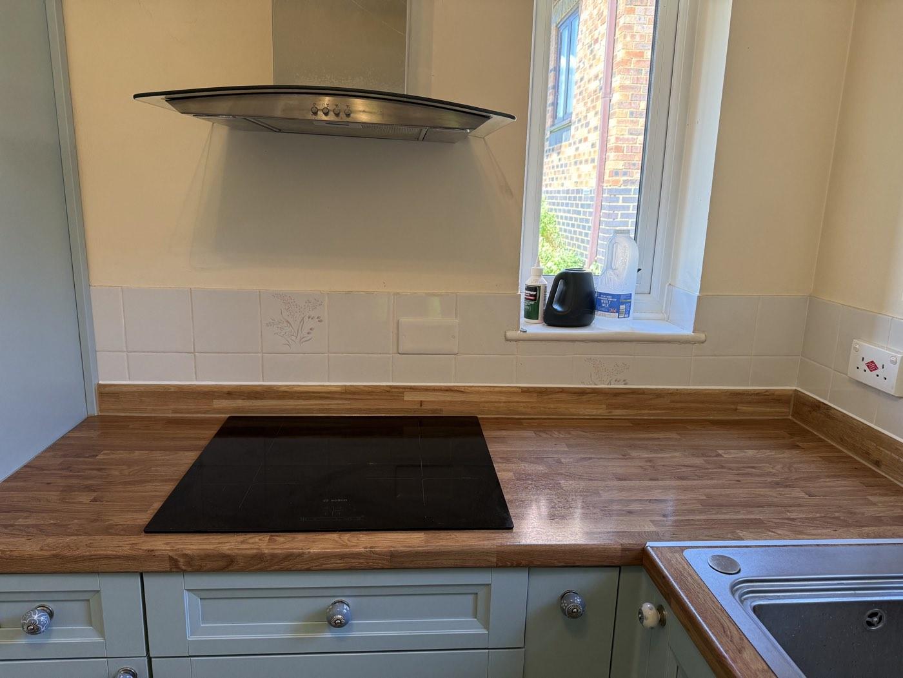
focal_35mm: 24
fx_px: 626
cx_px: 452
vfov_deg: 56.8
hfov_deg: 71.6
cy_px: 339
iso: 160
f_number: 1.78
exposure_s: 1/100
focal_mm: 6.76
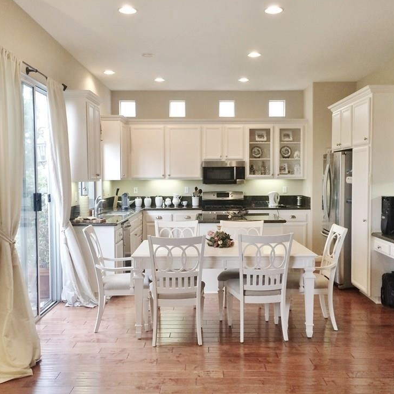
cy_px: 195
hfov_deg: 47.2
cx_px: 197
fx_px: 451
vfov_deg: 47.2
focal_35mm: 35
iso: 64
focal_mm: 4.15
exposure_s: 1/30
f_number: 2.2
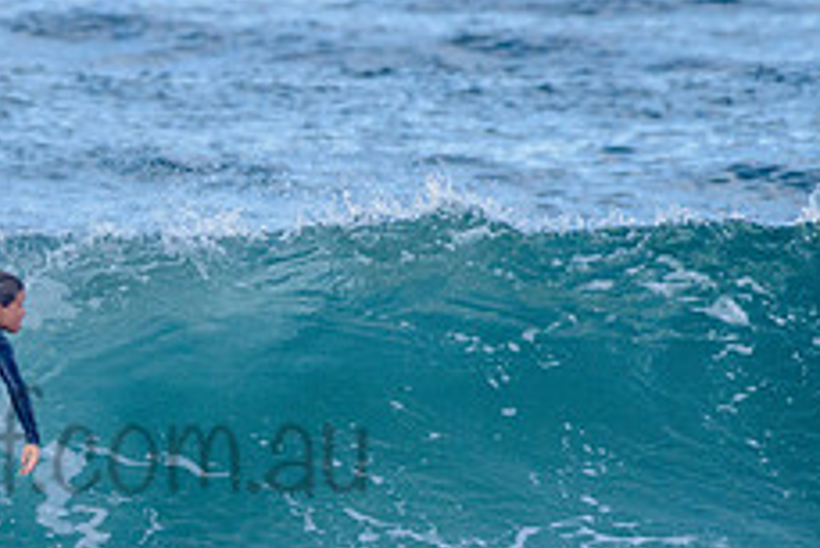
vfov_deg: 0.9
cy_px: 414
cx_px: -245
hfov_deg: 1.3
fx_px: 35372
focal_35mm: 1552
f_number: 5.6
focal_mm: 500
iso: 450
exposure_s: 1/1250
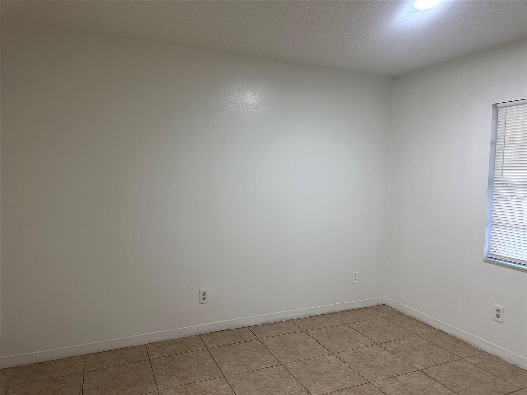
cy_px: 198
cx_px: 264
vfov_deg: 56.8
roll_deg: -0.4
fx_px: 365
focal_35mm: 24
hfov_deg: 71.6
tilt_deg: -2.5
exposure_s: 1/120
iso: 250
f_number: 1.78
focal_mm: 6.86
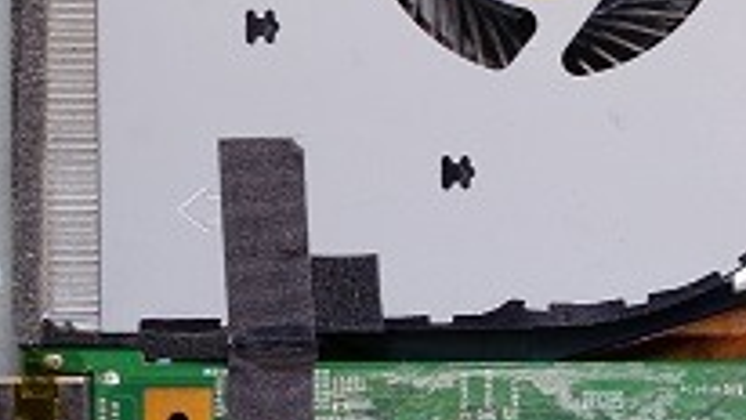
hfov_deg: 15.1
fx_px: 2711
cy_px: 333
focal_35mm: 137
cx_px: 887
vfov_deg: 8.8
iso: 100
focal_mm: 24
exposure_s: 1/6
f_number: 8
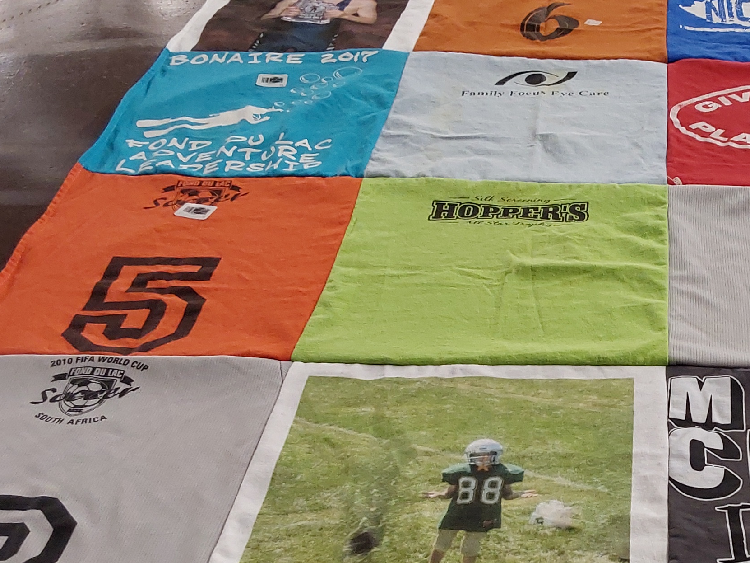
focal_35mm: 55
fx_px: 1191
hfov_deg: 33.5
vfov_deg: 26.1
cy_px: 452
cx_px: 640
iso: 80
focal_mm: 2.91
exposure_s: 1/60
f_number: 1.9
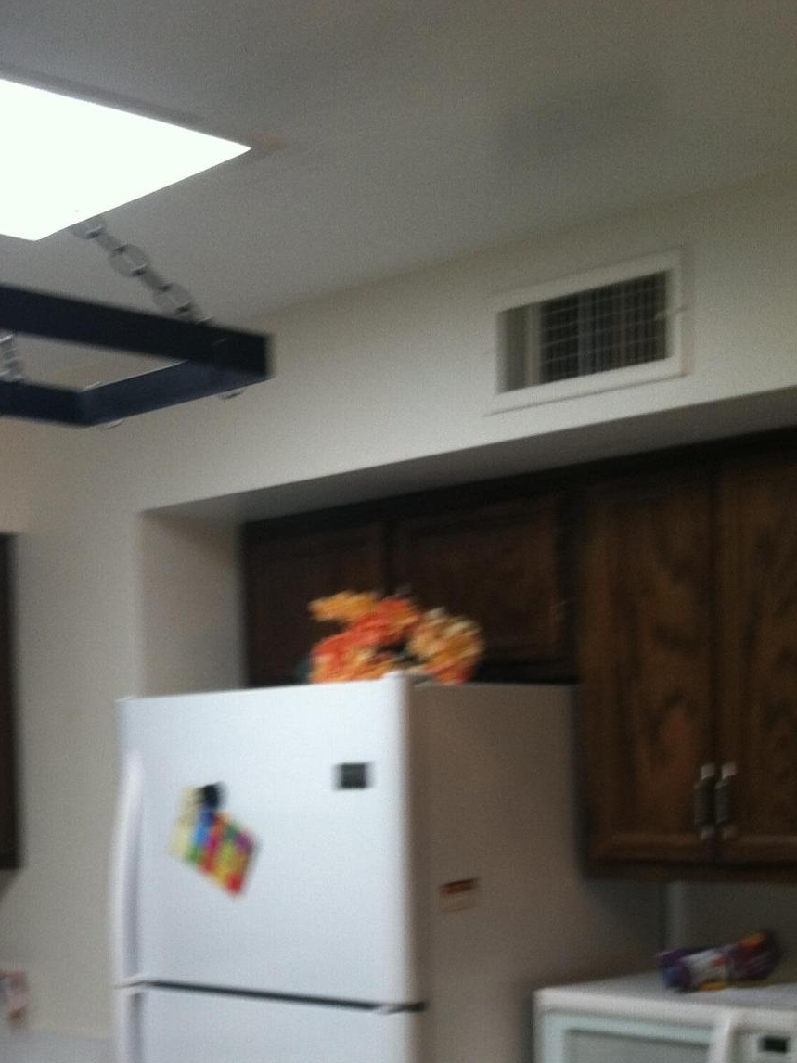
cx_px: 198
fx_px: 1873
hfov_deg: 23.8
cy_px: 885
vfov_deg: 30.7
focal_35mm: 61
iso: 80
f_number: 2.8
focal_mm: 3.85
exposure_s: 1/20
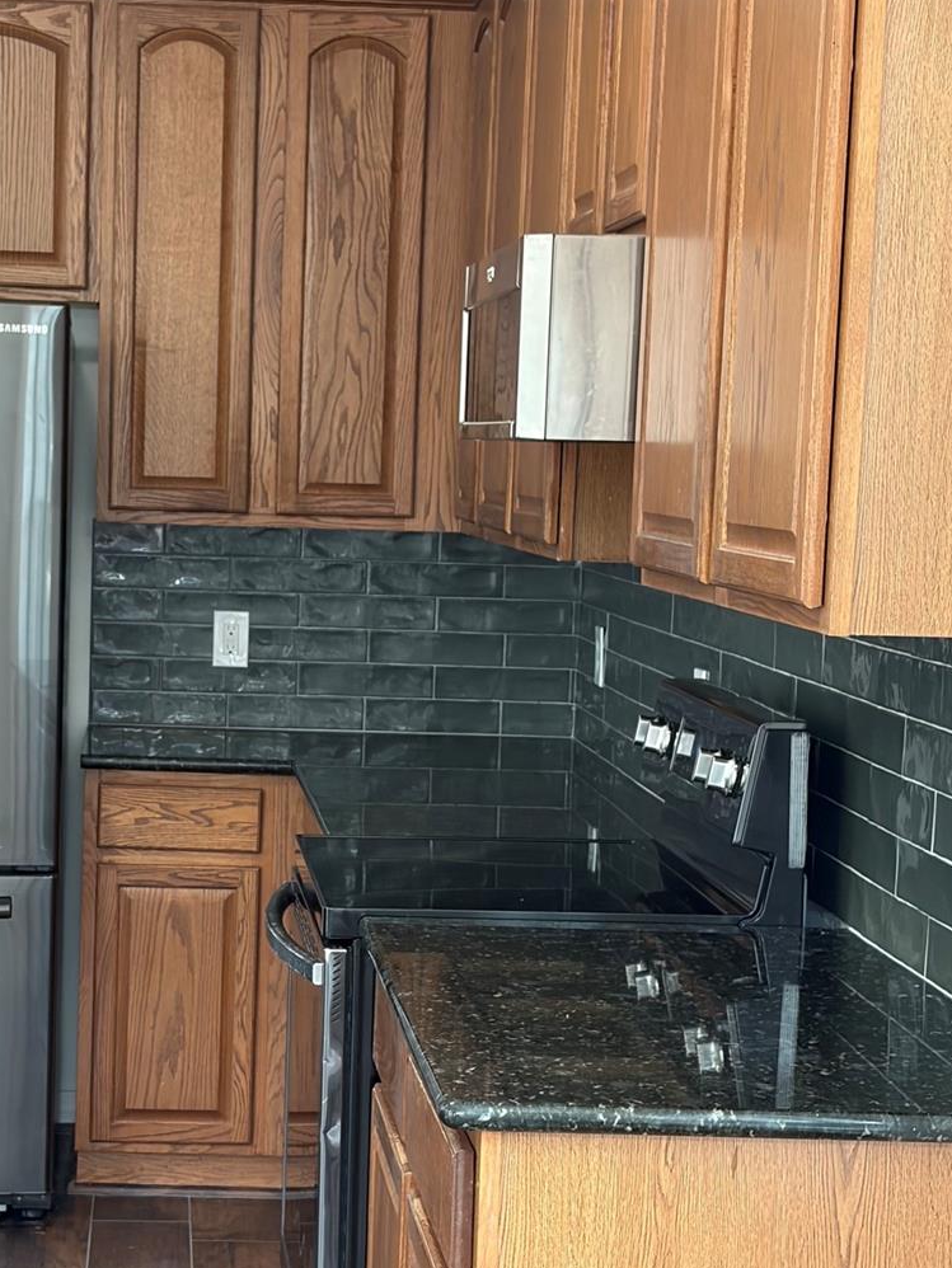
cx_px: 300
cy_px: 747
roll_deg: -2.6
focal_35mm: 80
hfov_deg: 18.4
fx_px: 2932
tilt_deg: -5.1
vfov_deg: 24.4
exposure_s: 1/60
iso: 100
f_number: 1.6
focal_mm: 5.96
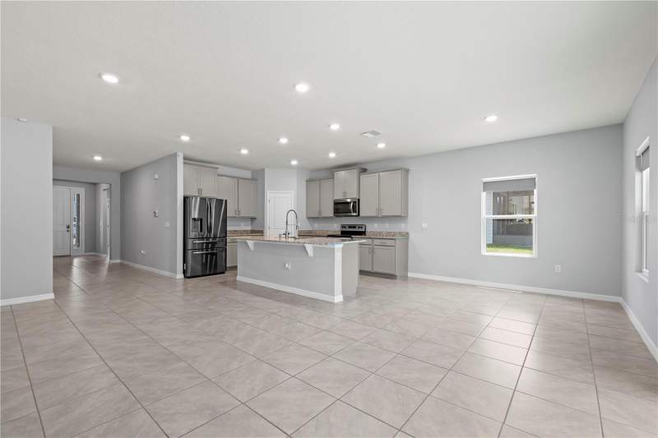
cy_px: 219
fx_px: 274
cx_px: 329
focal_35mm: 15
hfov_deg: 100.4
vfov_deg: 77.3
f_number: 8
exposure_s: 1/1.67
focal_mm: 10
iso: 200
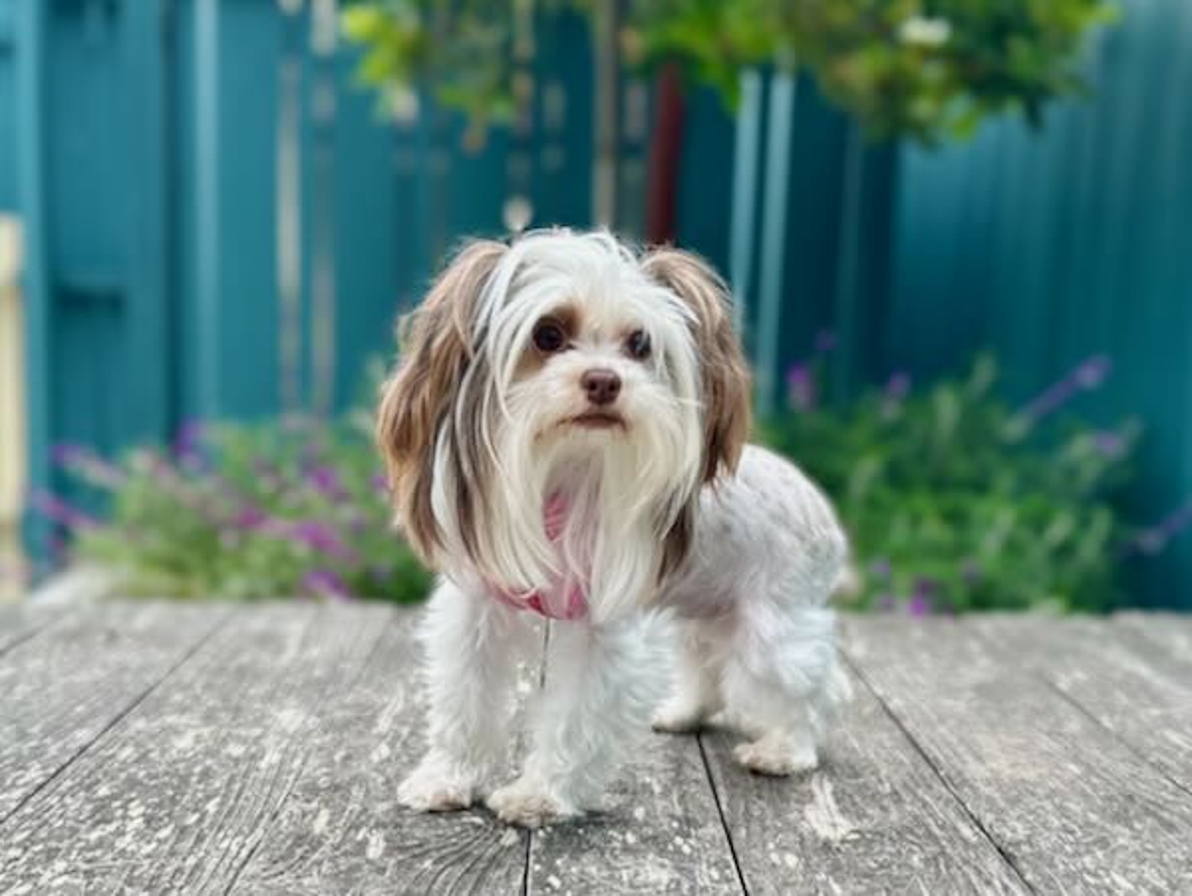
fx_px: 827
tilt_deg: -6.8
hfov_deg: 71.6
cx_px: 596
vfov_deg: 56.9
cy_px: 448
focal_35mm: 24
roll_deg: -2.2
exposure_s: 1/1517
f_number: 1.78
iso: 80
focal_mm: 6.86
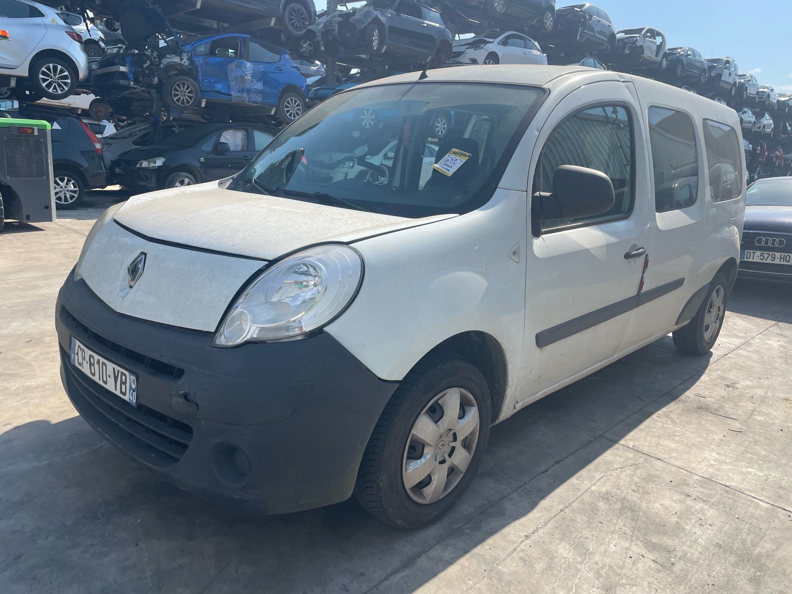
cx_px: 396
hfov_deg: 67.3
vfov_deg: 53.1
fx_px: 595
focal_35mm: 26
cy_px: 297
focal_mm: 4.2
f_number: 1.6
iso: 32
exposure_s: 1/2618
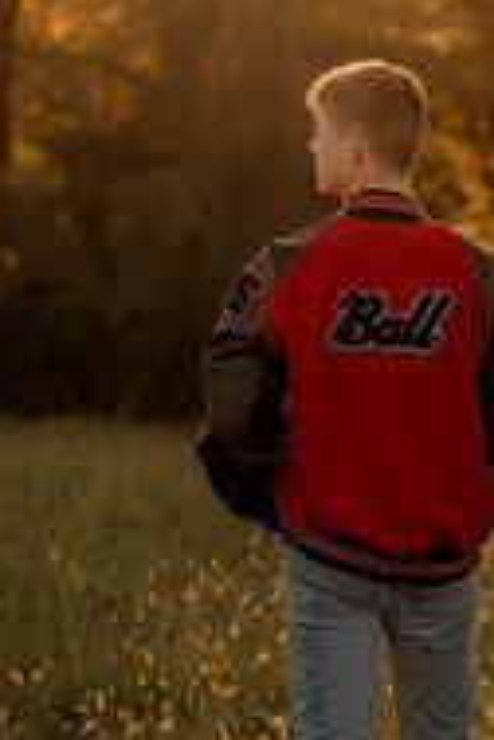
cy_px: 251
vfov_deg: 17.2
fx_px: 2449
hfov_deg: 11.5
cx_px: 361
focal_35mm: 119
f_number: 1.8
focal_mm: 50
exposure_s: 1/1600
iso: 250
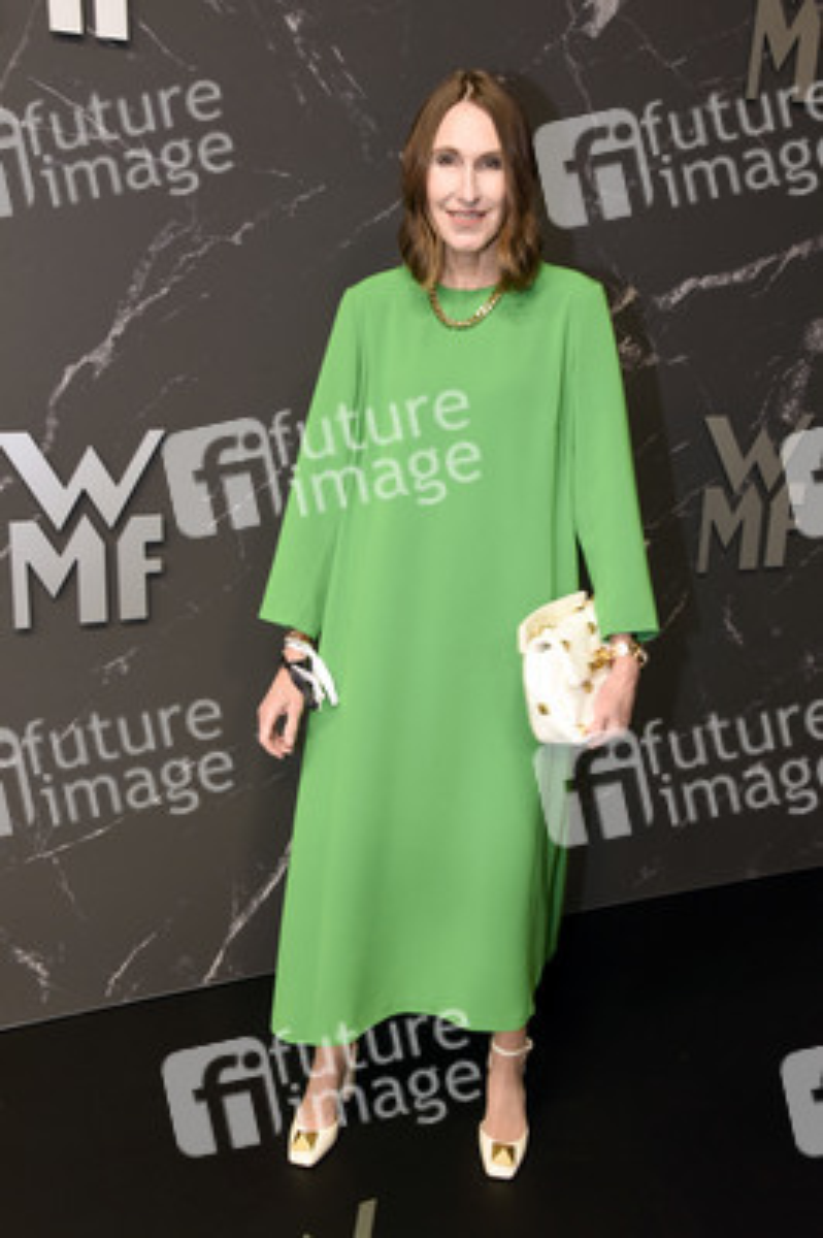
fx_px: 1202
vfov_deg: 54.5
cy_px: 619
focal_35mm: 35
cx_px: 412
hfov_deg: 37.8
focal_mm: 35
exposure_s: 1/80
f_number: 6.3
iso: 2000
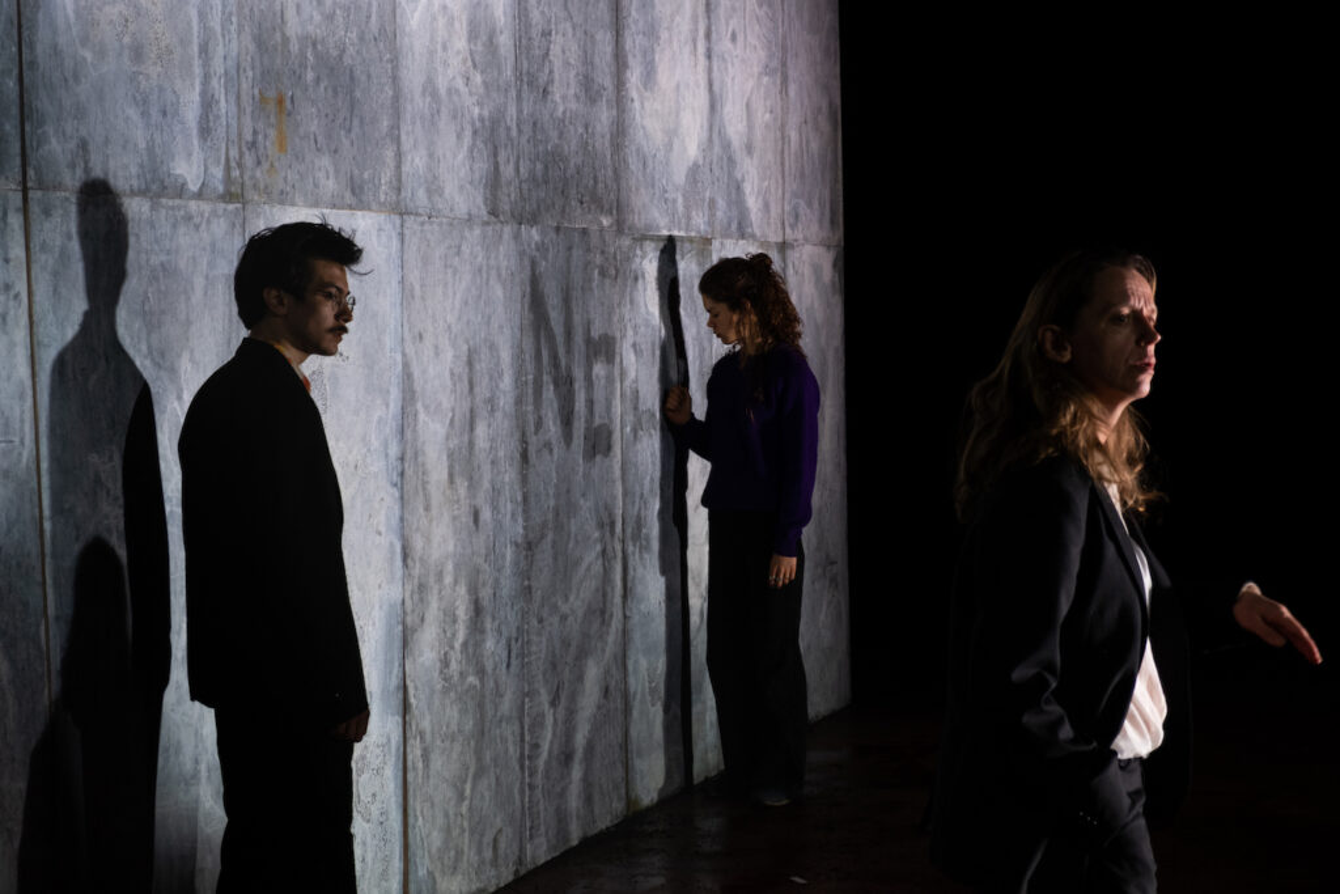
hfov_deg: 23.9
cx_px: 656
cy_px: 440
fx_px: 3170
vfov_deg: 16.0
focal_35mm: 85
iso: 1600
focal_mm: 55
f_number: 5.6
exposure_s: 1/210
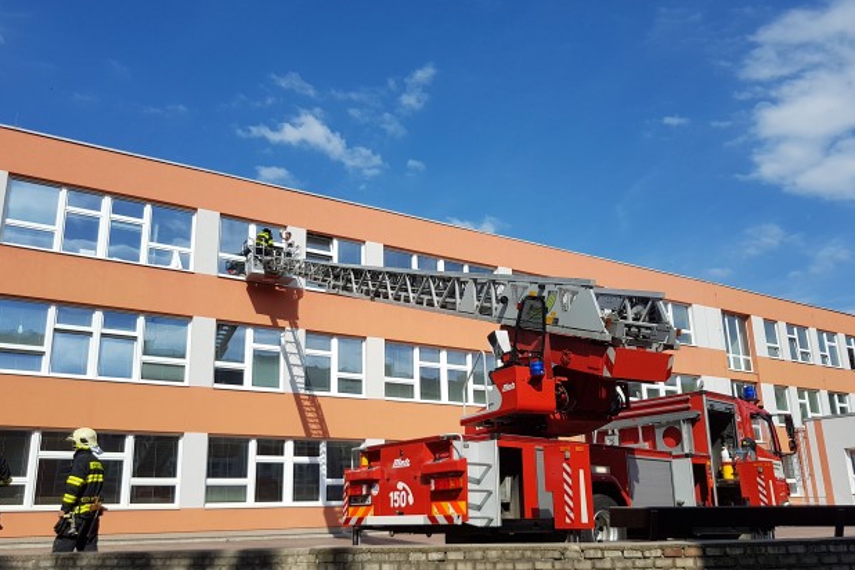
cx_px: 426
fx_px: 665
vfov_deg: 46.3
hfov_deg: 65.5
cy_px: 311
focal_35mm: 28
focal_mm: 4.2
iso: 40
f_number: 1.7
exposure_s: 1/2768
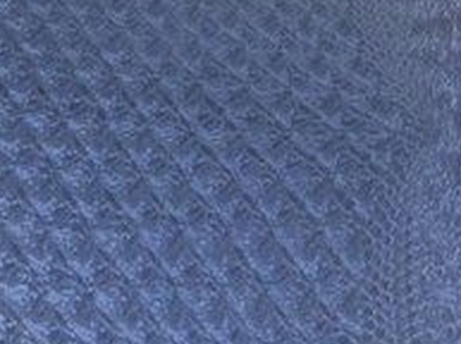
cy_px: -199
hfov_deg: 16.4
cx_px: 253
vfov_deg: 11.7
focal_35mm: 120
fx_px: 1595
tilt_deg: -26.9
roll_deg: -0.7
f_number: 2.4
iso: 50
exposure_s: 1/30
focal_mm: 4.28
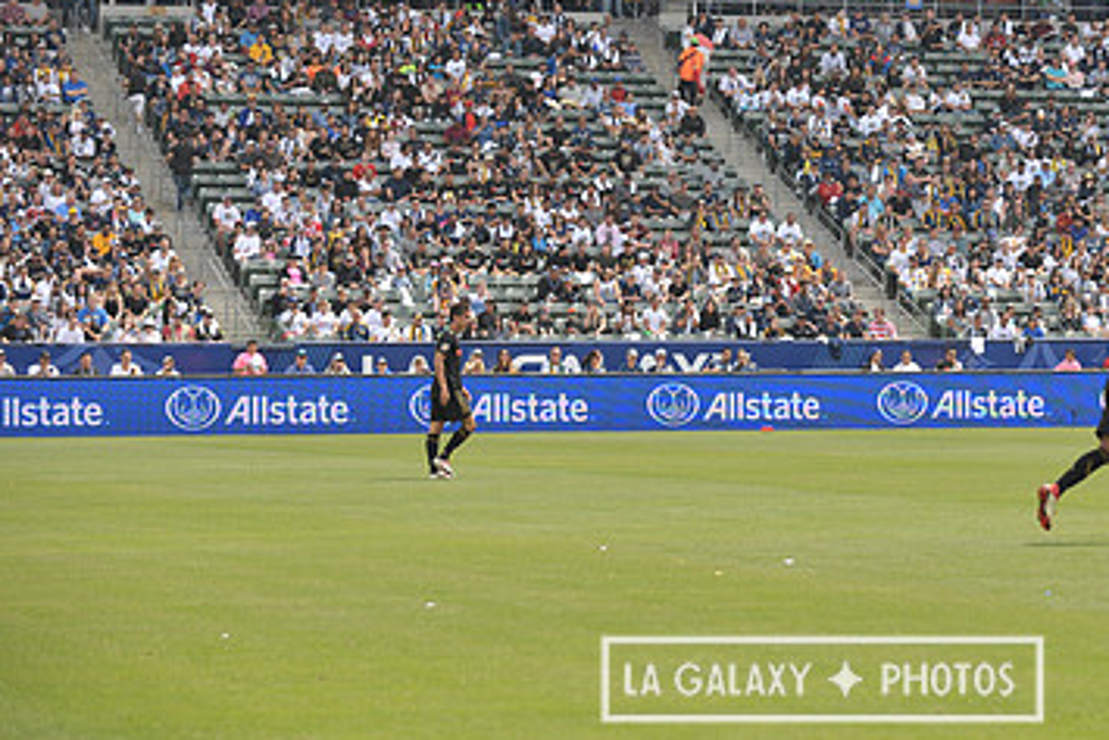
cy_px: 209
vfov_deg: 8.9
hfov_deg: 13.2
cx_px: 822
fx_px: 4777
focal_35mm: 155
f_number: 3.5
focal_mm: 95
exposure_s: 1/2500
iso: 320
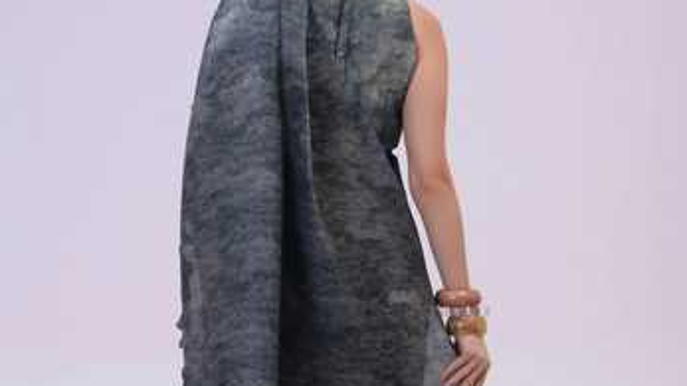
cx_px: 343
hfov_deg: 19.3
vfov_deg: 10.9
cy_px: 330
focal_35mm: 111
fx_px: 2022
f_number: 9
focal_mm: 70
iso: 250
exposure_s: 1/125
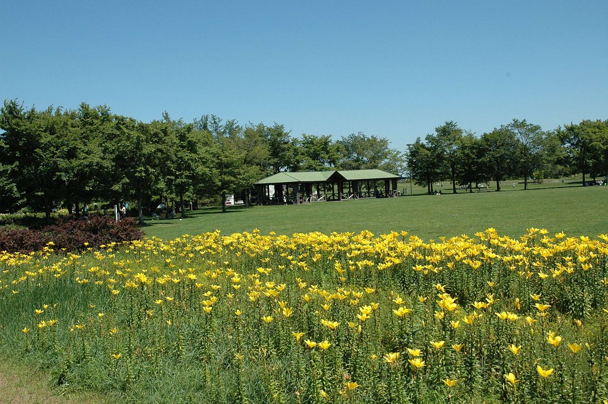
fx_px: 683
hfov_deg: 48.0
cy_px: 202
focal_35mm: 40
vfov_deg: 33.0
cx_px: 304
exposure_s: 1/500
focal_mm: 27
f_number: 11
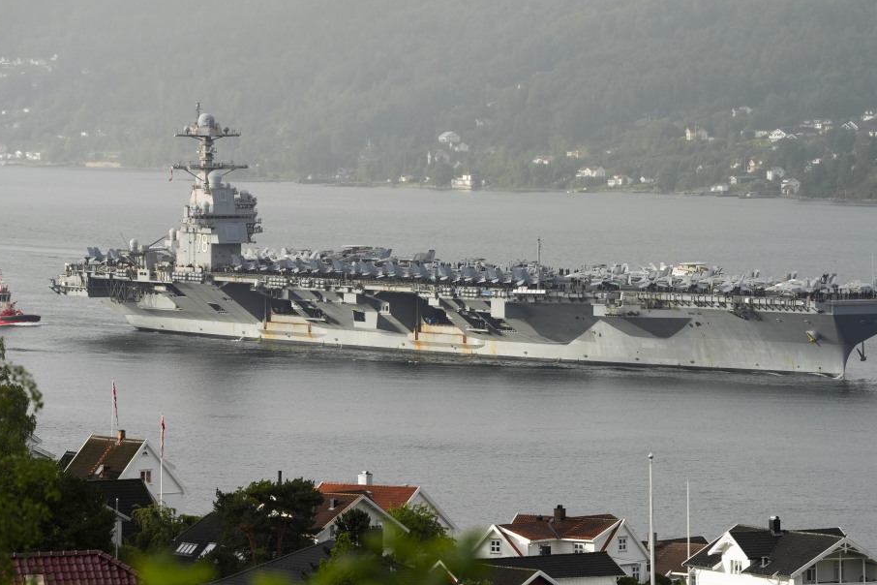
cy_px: 307
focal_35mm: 241
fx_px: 5871
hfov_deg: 8.5
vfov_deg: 5.7
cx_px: 474
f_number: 5.6
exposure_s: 1/2000
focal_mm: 182
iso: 640
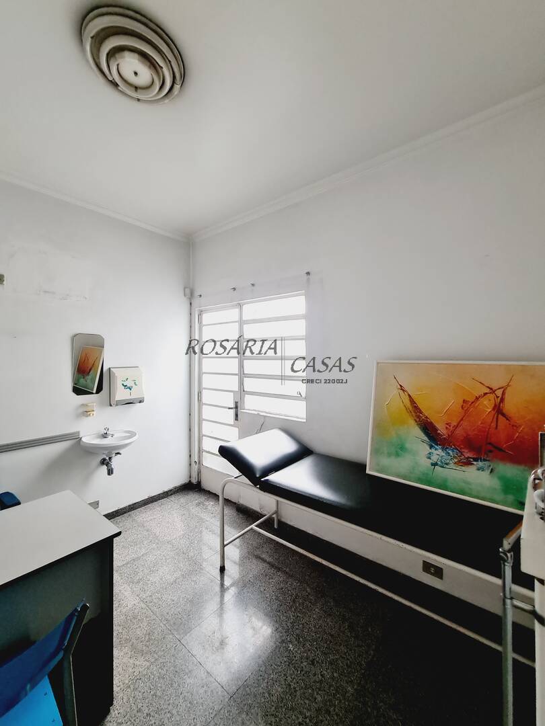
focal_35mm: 13
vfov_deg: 106.2
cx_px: 272
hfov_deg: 89.9
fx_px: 273
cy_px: 363
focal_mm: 2.2
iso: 200
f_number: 2.2
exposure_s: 1/60
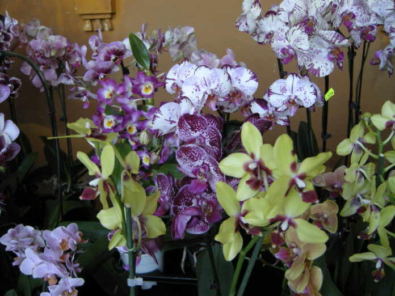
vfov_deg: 40.7
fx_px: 399
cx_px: 198
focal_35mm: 35
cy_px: 148
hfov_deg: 52.6
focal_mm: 7.5
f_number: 2.7
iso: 71
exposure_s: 1/59.6
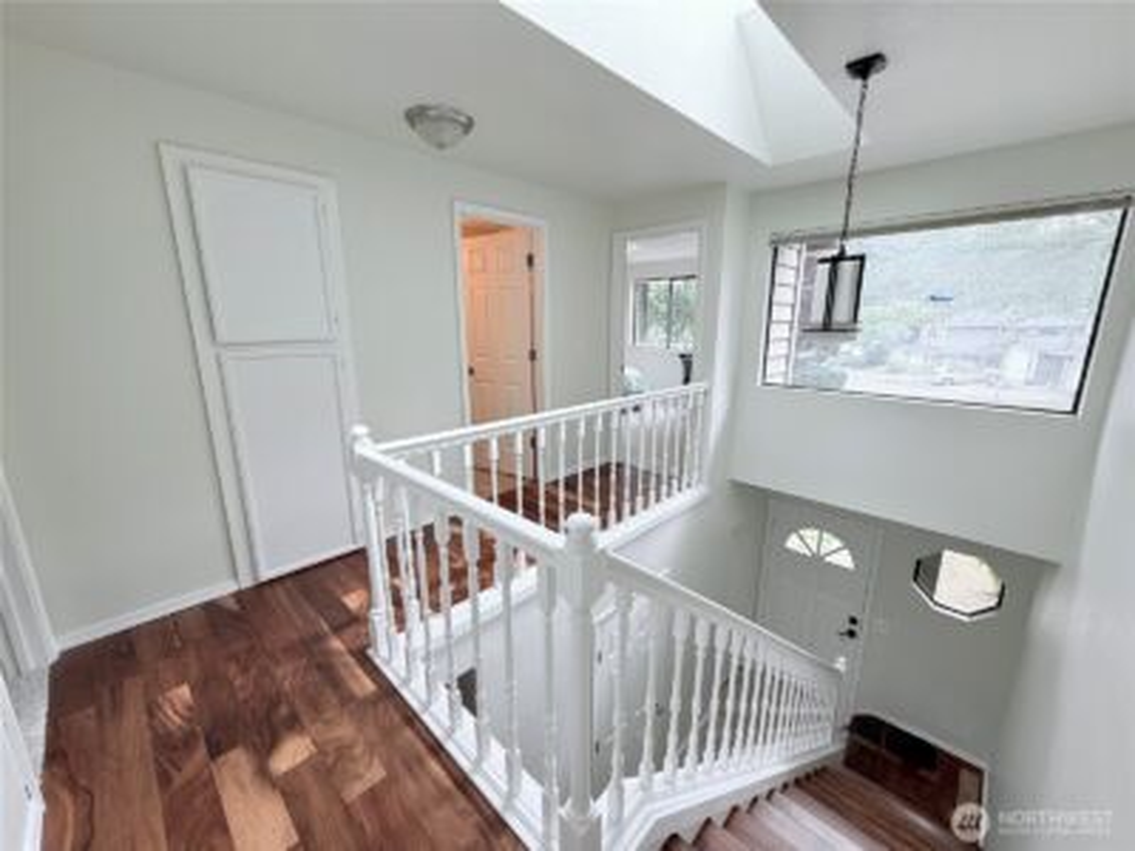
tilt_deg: -13.0
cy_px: 426
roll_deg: -0.6
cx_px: 568
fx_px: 459
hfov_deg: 102.1
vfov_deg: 85.7
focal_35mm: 14
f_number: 2.2
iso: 64
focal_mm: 2.22
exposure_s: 1/120
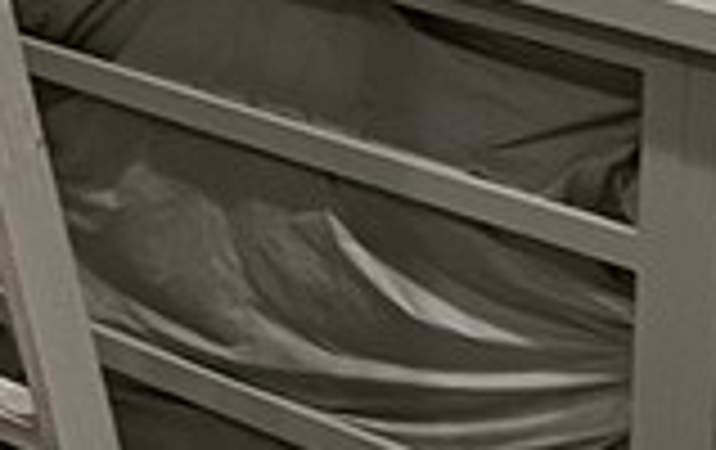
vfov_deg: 6.8
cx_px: -883
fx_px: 3460
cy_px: -860
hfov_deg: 10.5
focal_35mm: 177
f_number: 1.5
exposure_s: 1/60
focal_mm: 5.7
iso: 200
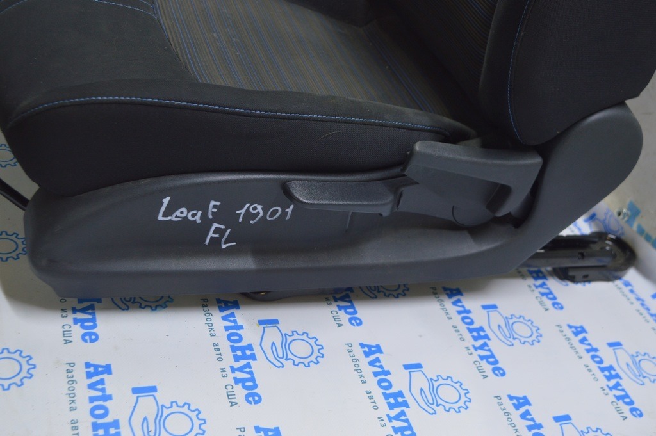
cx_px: 328
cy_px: 218
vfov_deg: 31.8
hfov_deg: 46.4
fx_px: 765
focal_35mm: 42
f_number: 5.6
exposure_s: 1/20
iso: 400
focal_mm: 28
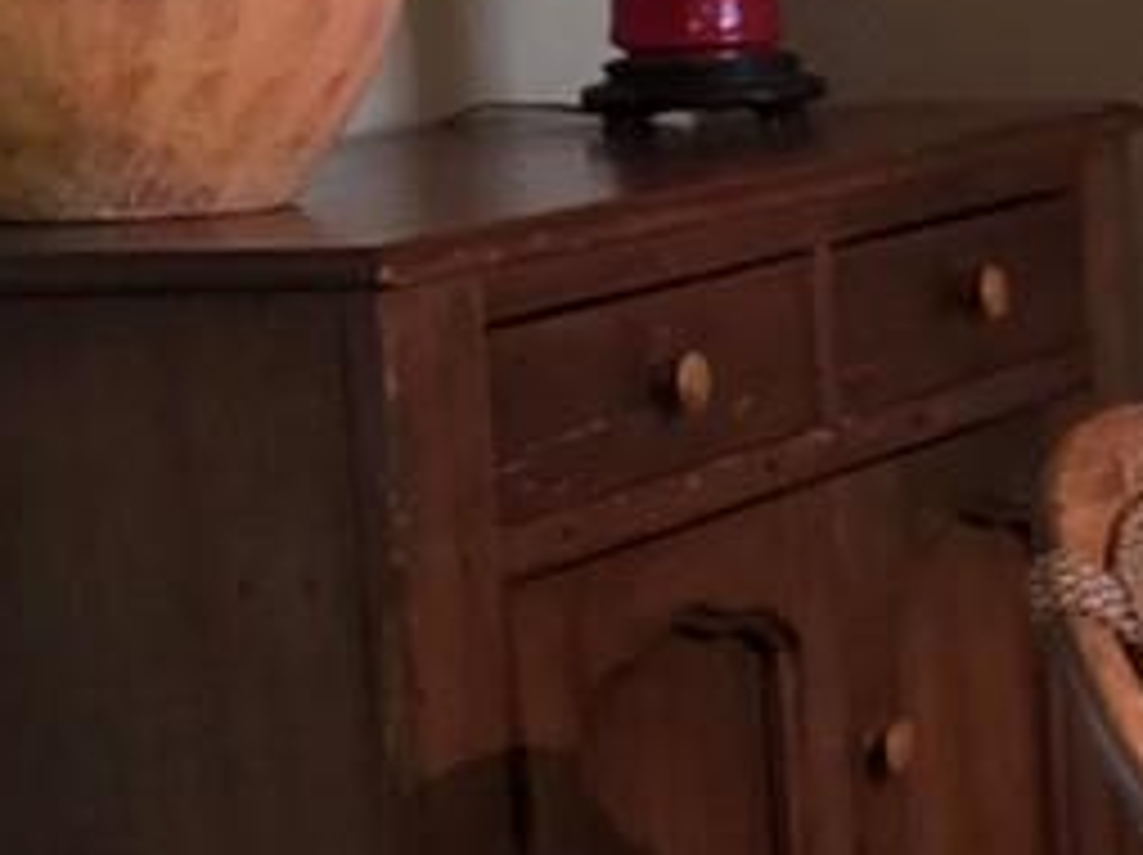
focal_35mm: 145
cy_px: 256
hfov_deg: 11.1
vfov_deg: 10.2
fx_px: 4783
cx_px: 2902
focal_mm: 6.3
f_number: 1.7
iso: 640
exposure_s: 1/120
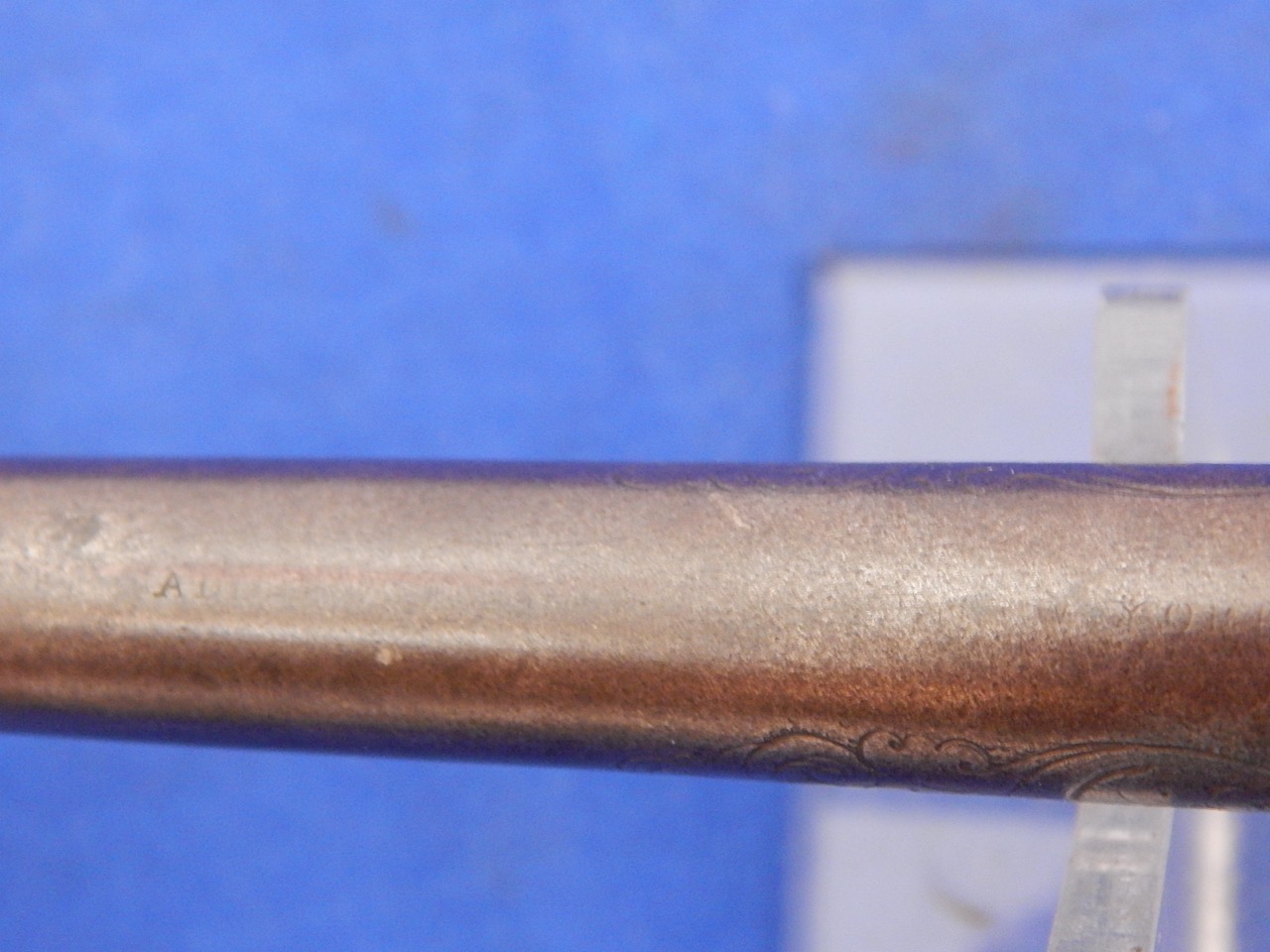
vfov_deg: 21.3
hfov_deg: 28.2
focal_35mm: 69
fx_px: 2531
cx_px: 635
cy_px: 476
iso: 720
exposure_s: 1/8
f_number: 4.1
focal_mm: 12.3
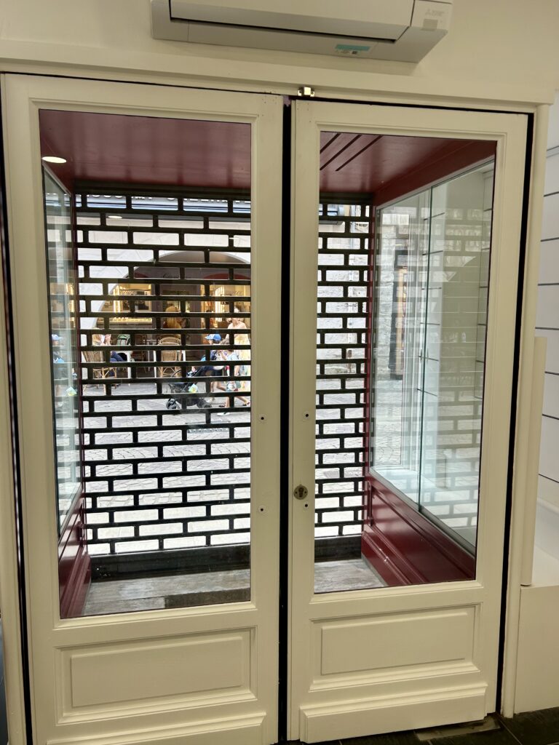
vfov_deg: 67.3
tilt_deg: -7.0
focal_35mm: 26
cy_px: 372
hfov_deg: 53.1
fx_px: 560
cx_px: 280
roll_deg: +0.0
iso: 40
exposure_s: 1/100
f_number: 1.5
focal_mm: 5.7
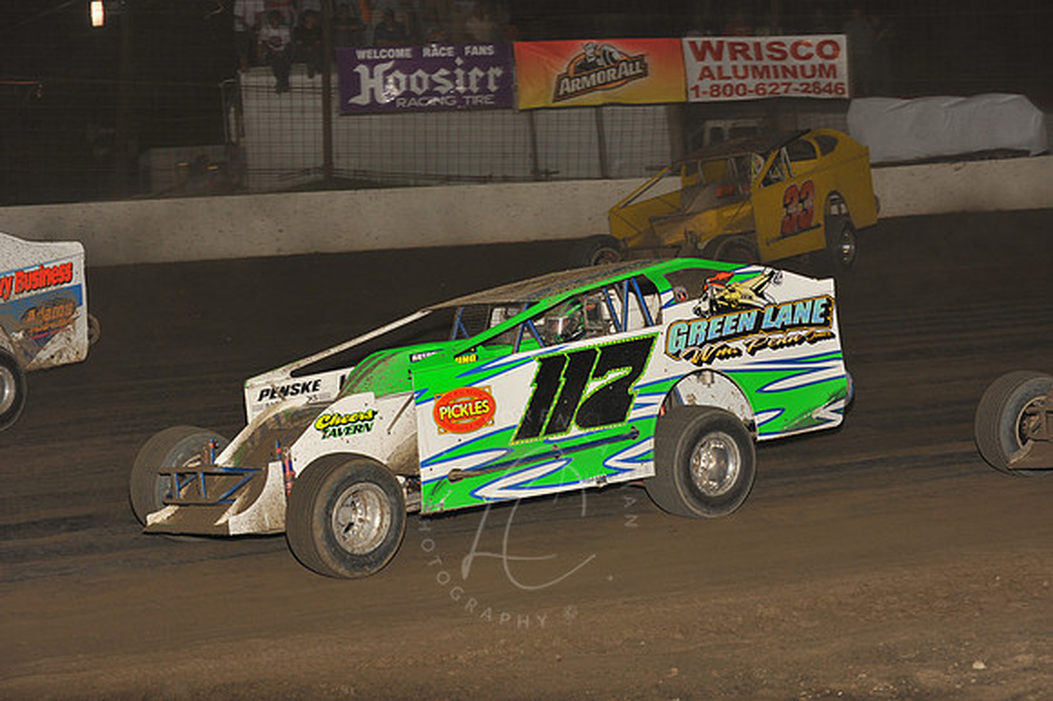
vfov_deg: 17.0
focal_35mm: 80
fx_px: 2339
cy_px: 350
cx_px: 526
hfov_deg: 25.4
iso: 800
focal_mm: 80
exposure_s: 1/320
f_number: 6.3
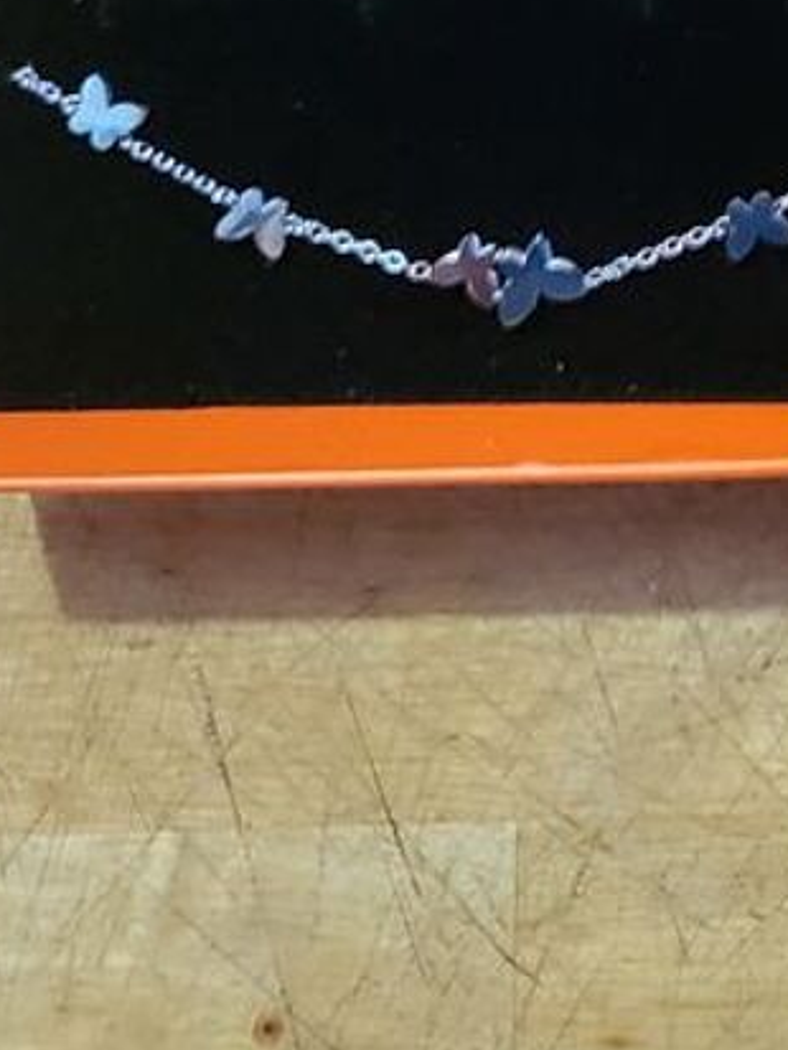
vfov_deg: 19.8
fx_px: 2548
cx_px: 1075
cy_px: -583
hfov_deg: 16.4
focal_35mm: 84
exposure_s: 1/25
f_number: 1.8
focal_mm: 4.25
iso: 1000
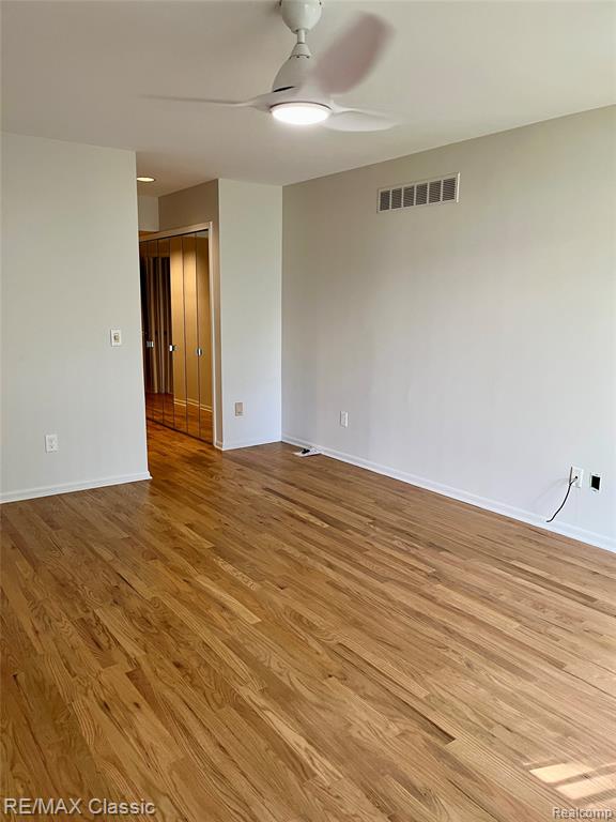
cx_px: 308
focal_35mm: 26
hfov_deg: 53.1
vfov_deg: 67.3
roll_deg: -0.7
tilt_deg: -8.9
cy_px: 411
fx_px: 617
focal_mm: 5.1
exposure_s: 1/73
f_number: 1.6
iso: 125
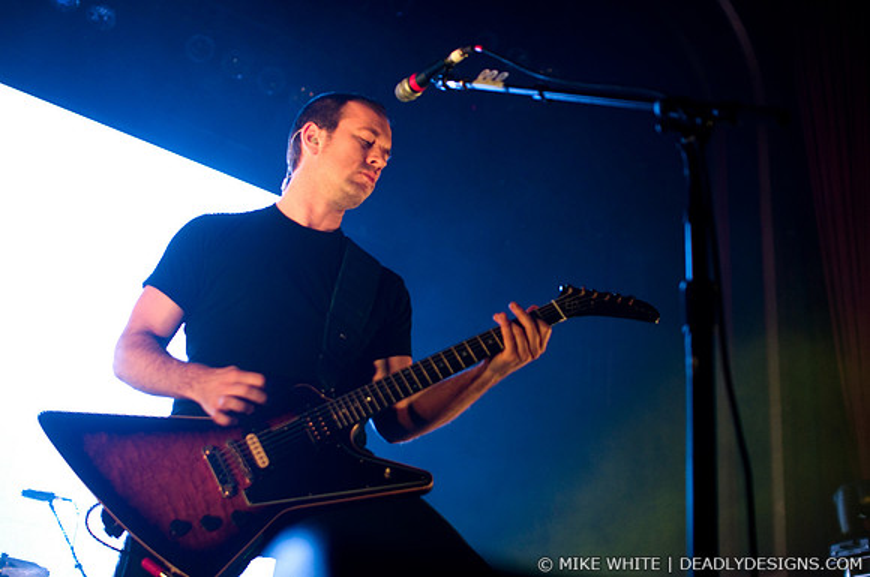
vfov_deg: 29.8
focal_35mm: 45
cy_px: 288
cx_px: 435
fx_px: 1086
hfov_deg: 43.7
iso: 1000
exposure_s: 1/160
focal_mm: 30
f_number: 2.2
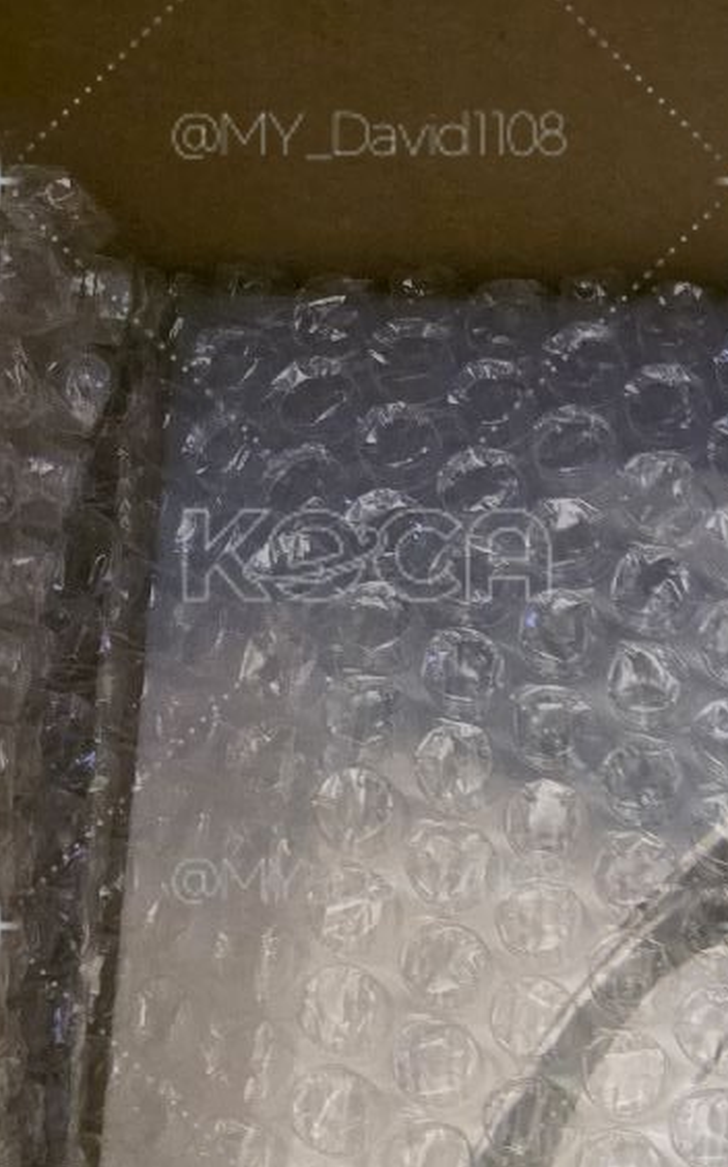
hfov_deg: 13.4
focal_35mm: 83
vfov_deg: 22.8
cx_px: 1485
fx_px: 2637
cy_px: 1422
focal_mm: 6.3
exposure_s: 1/120
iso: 2000
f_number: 1.7
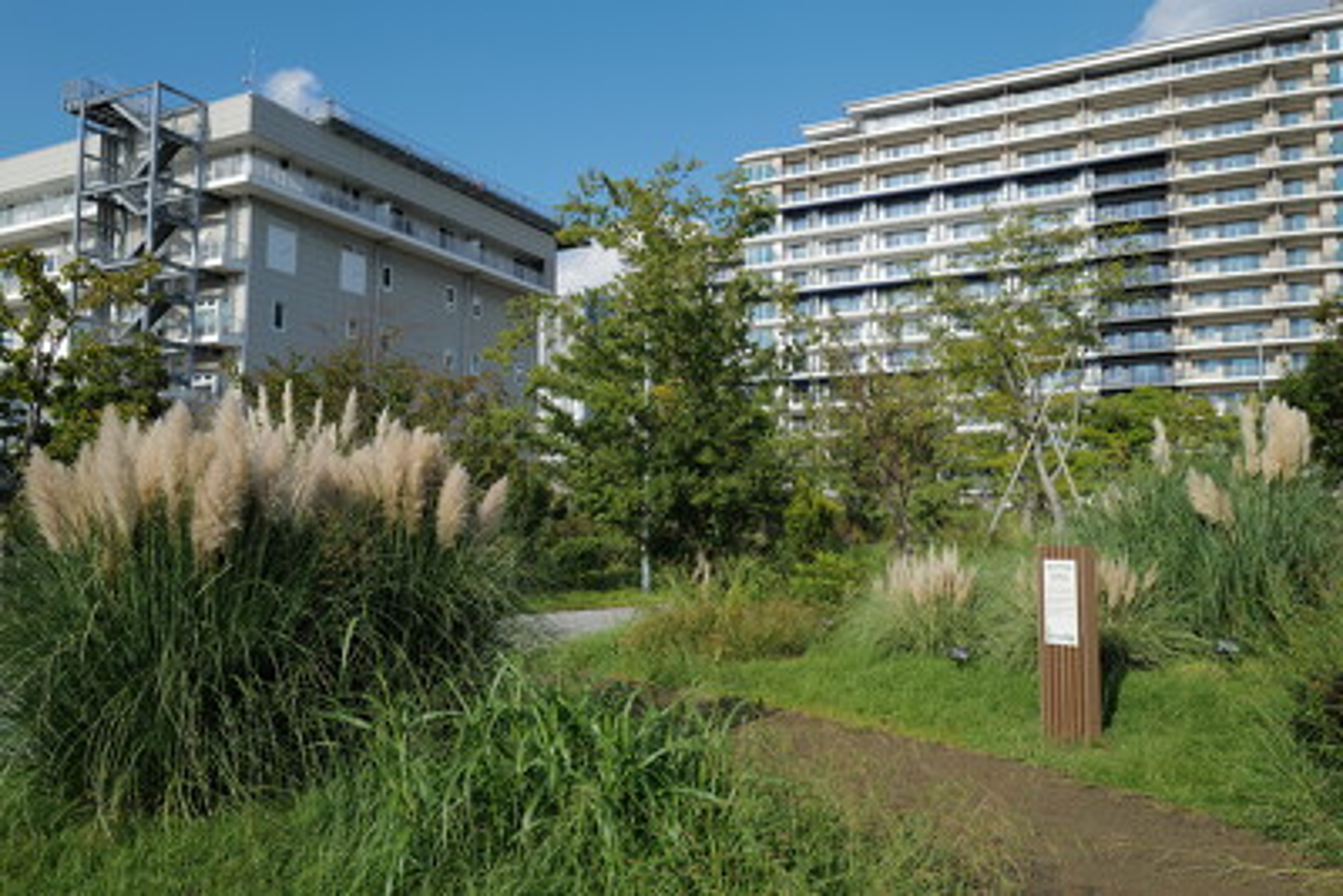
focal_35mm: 28
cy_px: 448
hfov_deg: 65.5
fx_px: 1045
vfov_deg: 46.4
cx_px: 672
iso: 100
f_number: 5
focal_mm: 28
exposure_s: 1/640
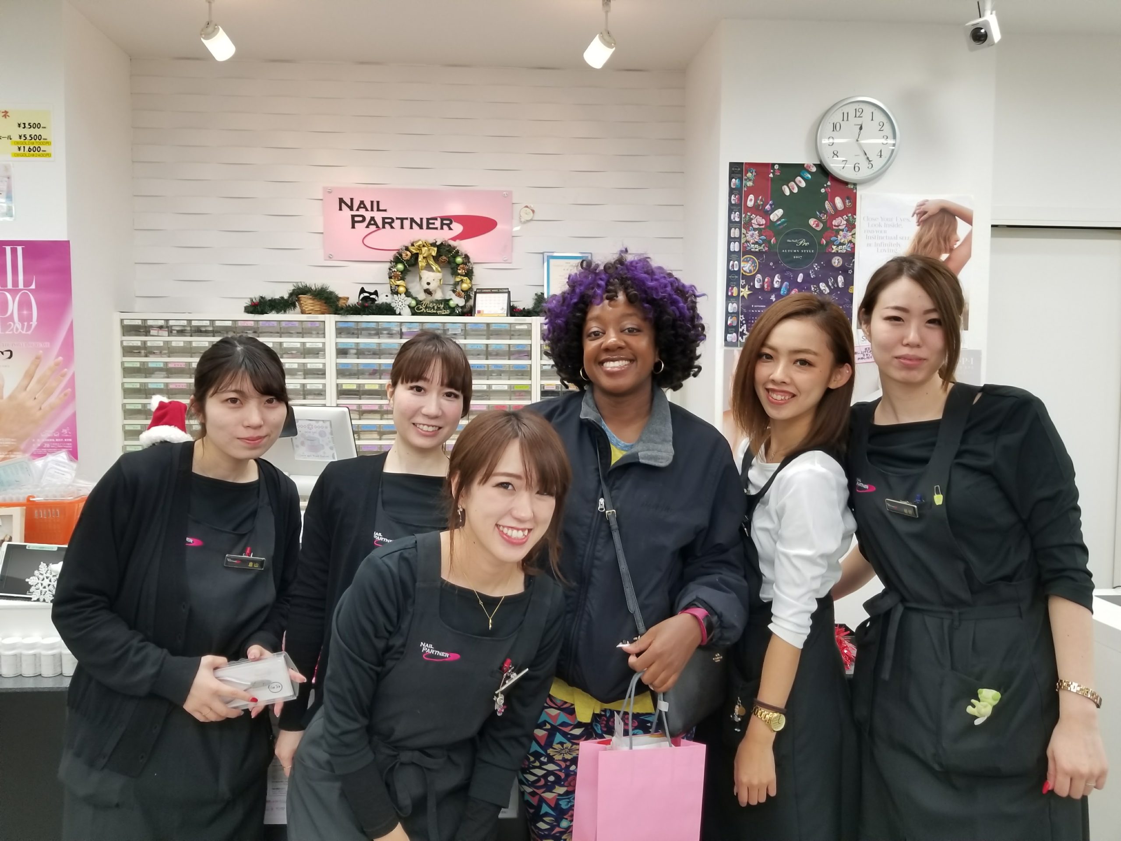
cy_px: 420
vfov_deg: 53.1
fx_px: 842
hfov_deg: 67.3
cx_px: 560
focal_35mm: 26
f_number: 1.7
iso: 64
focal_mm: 4.25
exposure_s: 1/50
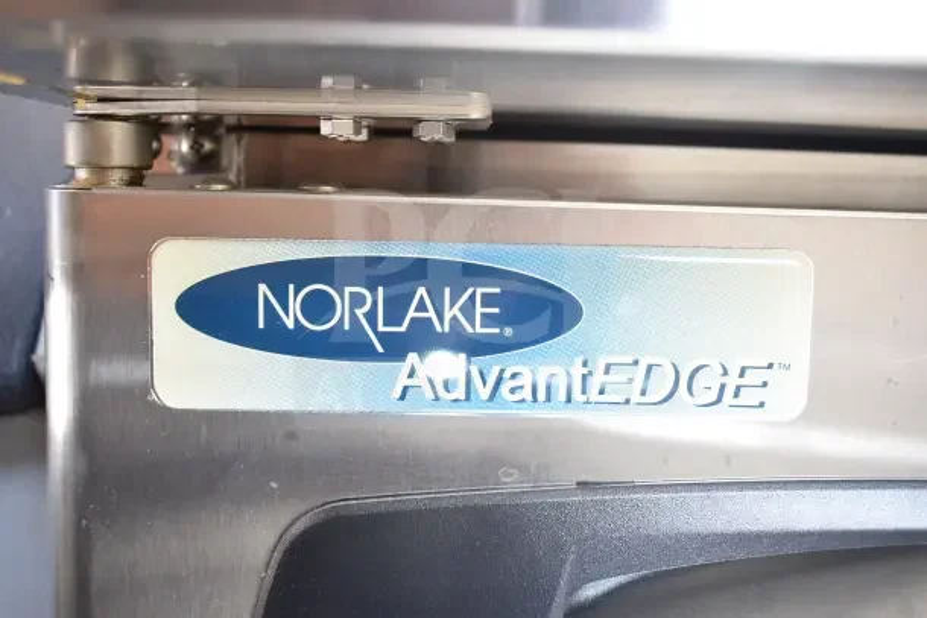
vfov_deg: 34.2
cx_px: 464
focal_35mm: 39
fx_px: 1004
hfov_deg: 49.5
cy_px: 309
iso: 450
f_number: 4
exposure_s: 1/40
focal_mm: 26
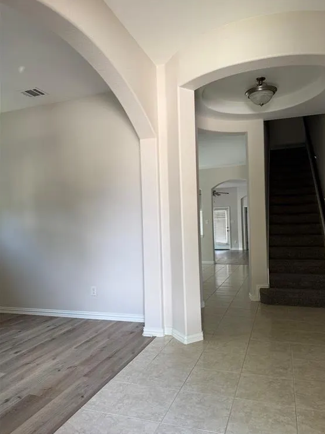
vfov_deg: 69.4
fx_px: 313
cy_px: 224
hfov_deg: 54.9
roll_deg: +0.8
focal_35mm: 25
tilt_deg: +1.1
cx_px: 169
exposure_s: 1/121
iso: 125
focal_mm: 6.76
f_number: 1.78
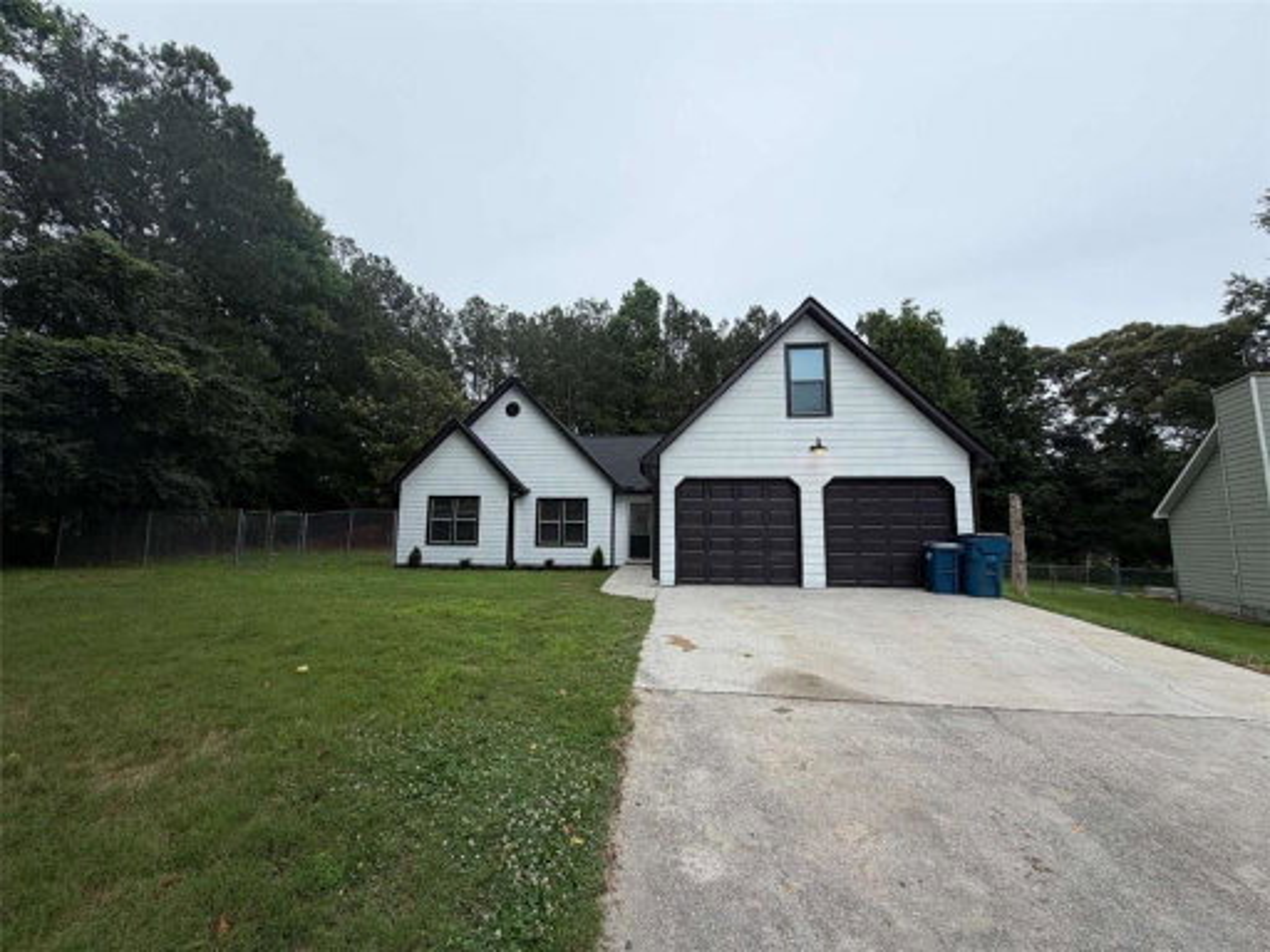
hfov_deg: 102.1
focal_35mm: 14
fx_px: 514
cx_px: 635
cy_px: 476
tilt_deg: +7.8
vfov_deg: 85.7
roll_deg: -1.2
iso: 40
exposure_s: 1/569
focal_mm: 2.22
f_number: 2.2
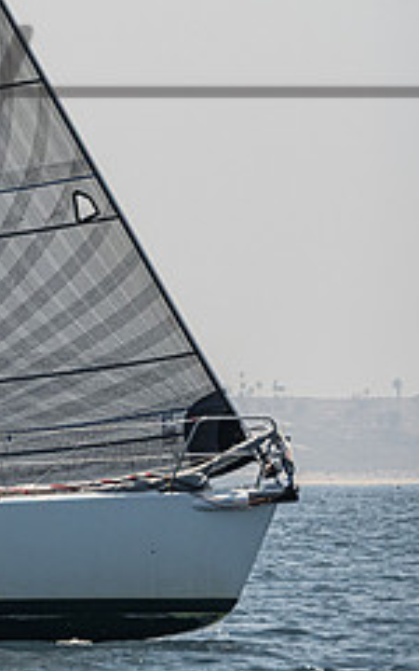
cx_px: -487
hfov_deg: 2.4
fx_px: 9921
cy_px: 88
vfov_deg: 3.9
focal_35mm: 543
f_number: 10
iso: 1250
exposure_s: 1/2500
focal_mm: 190
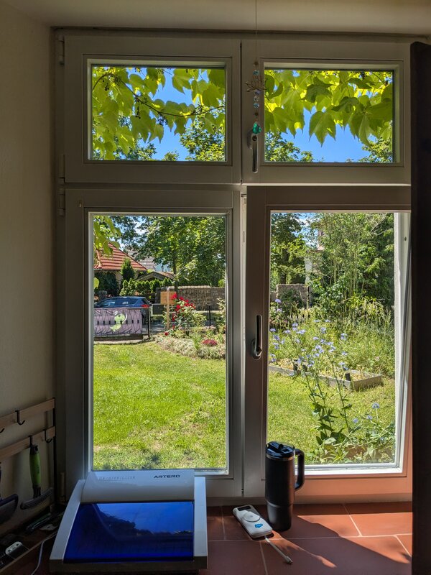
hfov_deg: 51.4
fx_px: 448
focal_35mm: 27
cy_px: 288
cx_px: 216
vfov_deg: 65.3
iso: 49
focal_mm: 4.38
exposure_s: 1/1669
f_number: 1.73
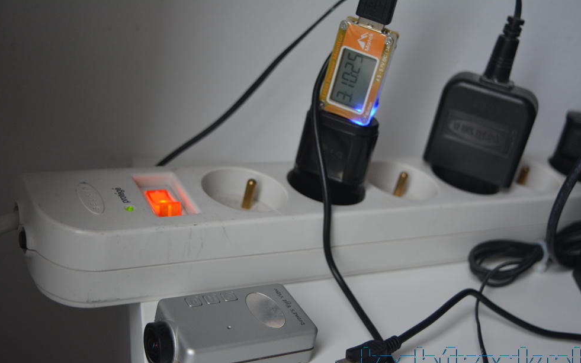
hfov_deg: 38.2
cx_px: 290
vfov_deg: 24.4
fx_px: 839
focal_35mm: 53
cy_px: 196
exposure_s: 1/50
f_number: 4.5
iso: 800
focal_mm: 34
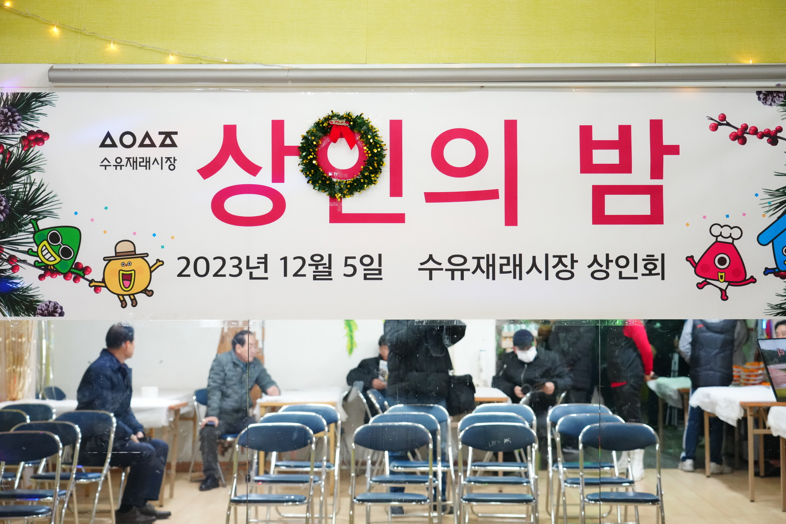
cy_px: 262
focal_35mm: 56
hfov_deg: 35.6
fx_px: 1223
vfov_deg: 24.2
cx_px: 393
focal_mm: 56
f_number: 4
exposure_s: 1/160
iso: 3200
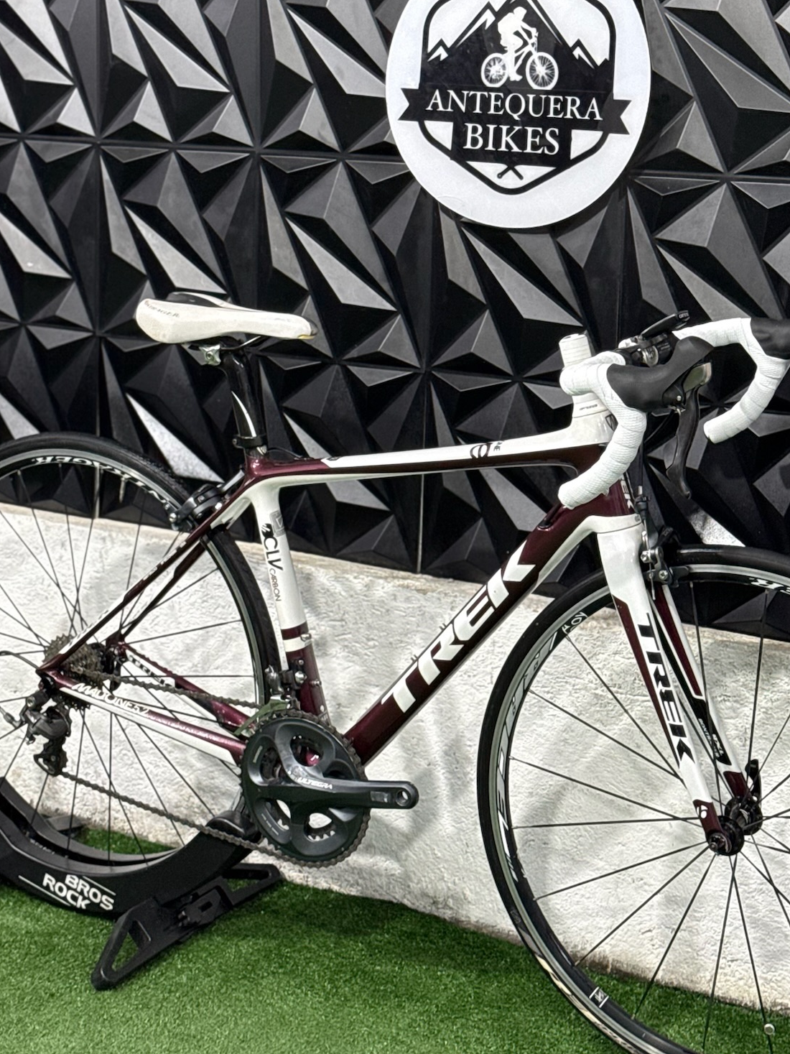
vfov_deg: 28.8
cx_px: 451
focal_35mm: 67
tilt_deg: -7.5
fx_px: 2039
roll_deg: -2.5
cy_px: 353
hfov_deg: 21.9
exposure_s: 1/60
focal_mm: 6.76
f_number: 1.78
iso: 200
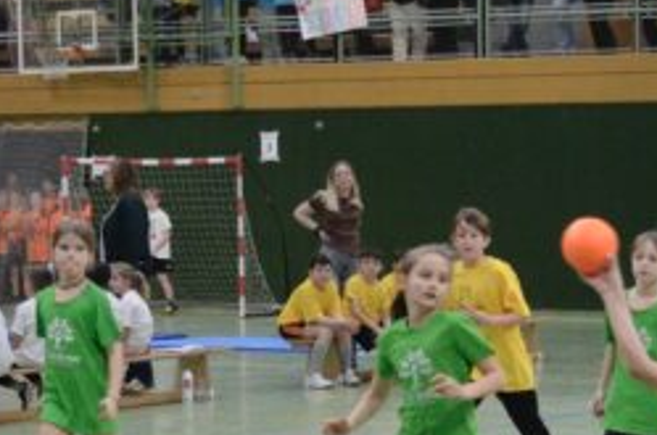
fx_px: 2696
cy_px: 430
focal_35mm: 148
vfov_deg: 9.2
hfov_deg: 13.8
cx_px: 562
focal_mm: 24
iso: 1600
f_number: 4
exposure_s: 1/500
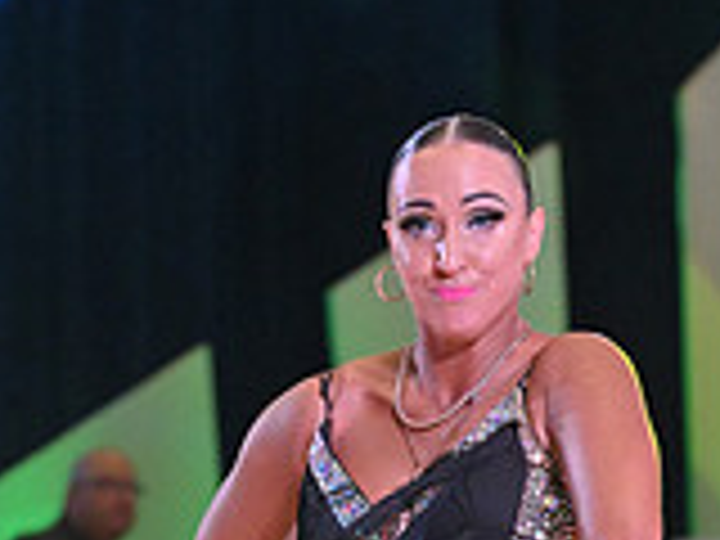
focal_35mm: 435
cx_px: 794
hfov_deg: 4.5
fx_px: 9048
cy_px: 958
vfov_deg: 3.4
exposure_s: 1/400
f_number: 5
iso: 4000
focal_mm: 125
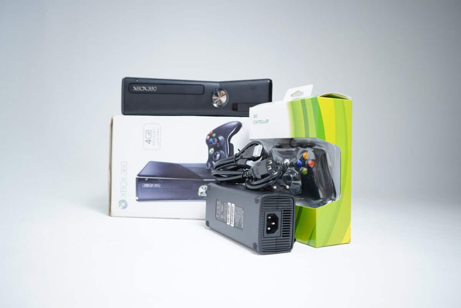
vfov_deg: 45.0
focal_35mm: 29
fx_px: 371
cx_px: 230
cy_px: 154
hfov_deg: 63.7
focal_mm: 29
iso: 800
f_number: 3.5
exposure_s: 1/60
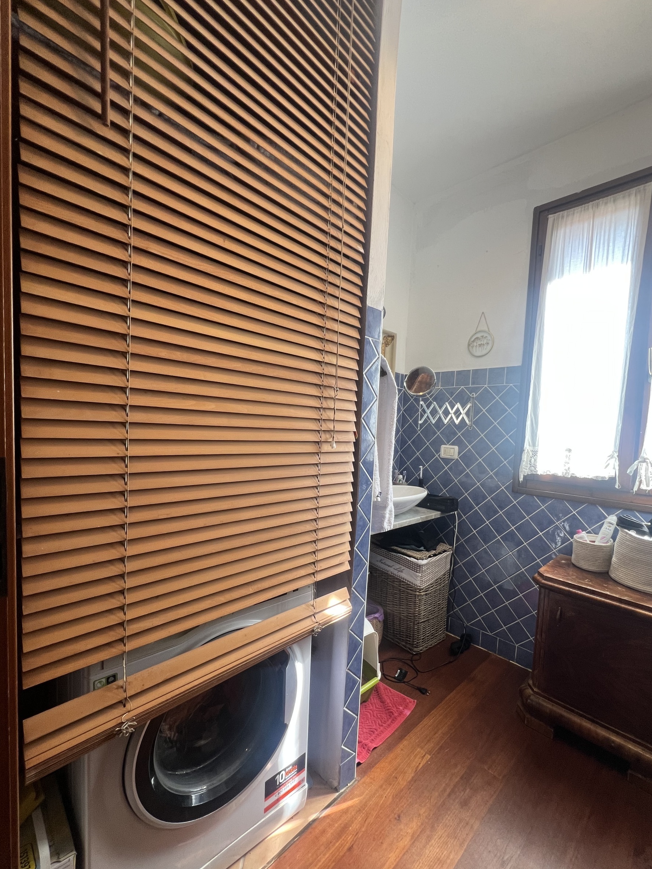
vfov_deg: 102.0
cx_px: 340
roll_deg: -2.7
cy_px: 458
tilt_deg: -3.6
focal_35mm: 14
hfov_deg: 85.6
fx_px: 352
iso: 100
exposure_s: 1/99
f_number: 1.8
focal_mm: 1.57
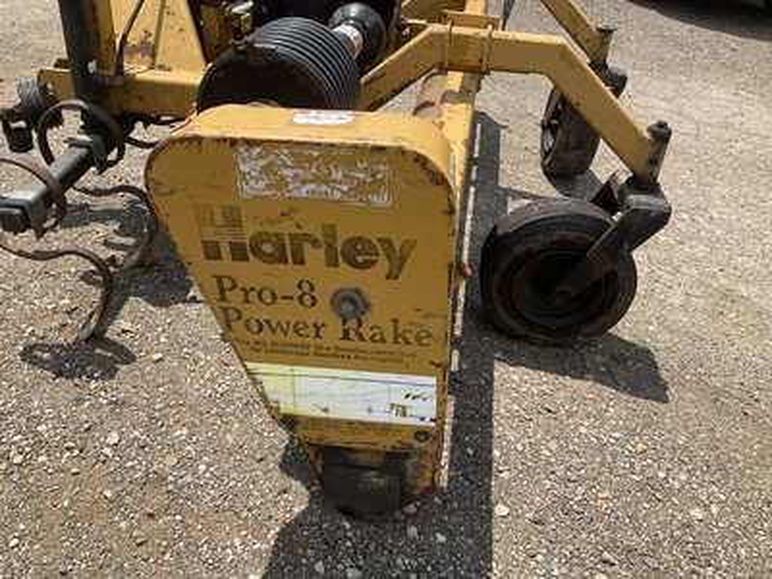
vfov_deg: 48.2
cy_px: 290
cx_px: 386
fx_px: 647
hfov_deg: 61.7
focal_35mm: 29
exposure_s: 1/1490
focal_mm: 3
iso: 25
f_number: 1.8
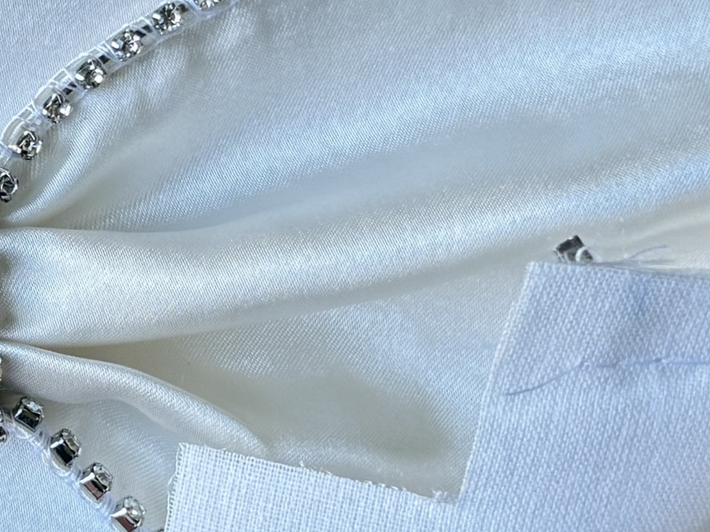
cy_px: 305
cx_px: -119
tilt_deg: -87.6
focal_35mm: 100
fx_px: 2051
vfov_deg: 14.8
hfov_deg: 18.7
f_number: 1.78
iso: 200
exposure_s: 1/120
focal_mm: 6.76
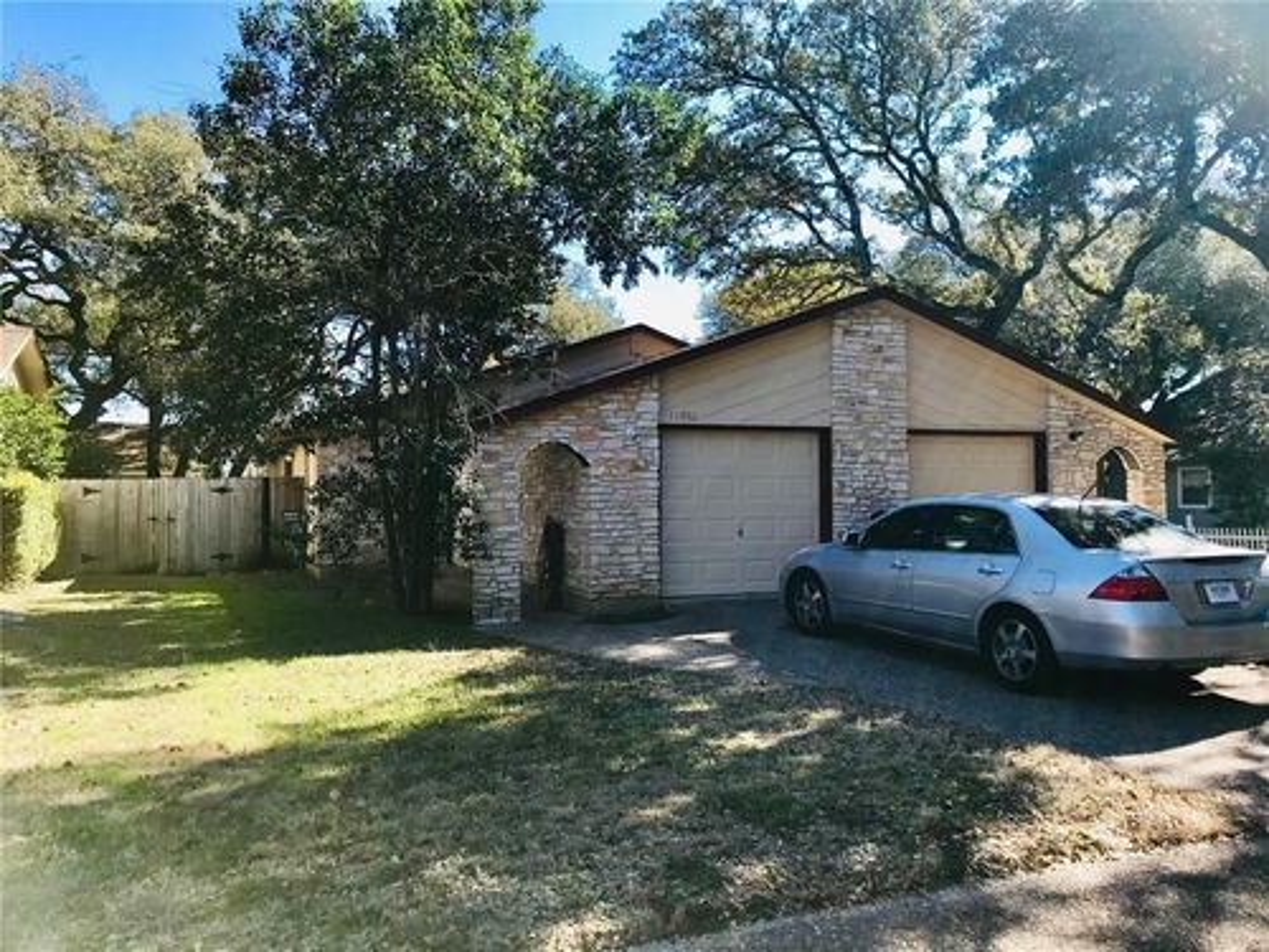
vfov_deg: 49.7
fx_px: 1026
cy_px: 476
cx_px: 634
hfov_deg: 63.4
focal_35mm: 28
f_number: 1.8
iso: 20
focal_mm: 3.99
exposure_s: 1/731
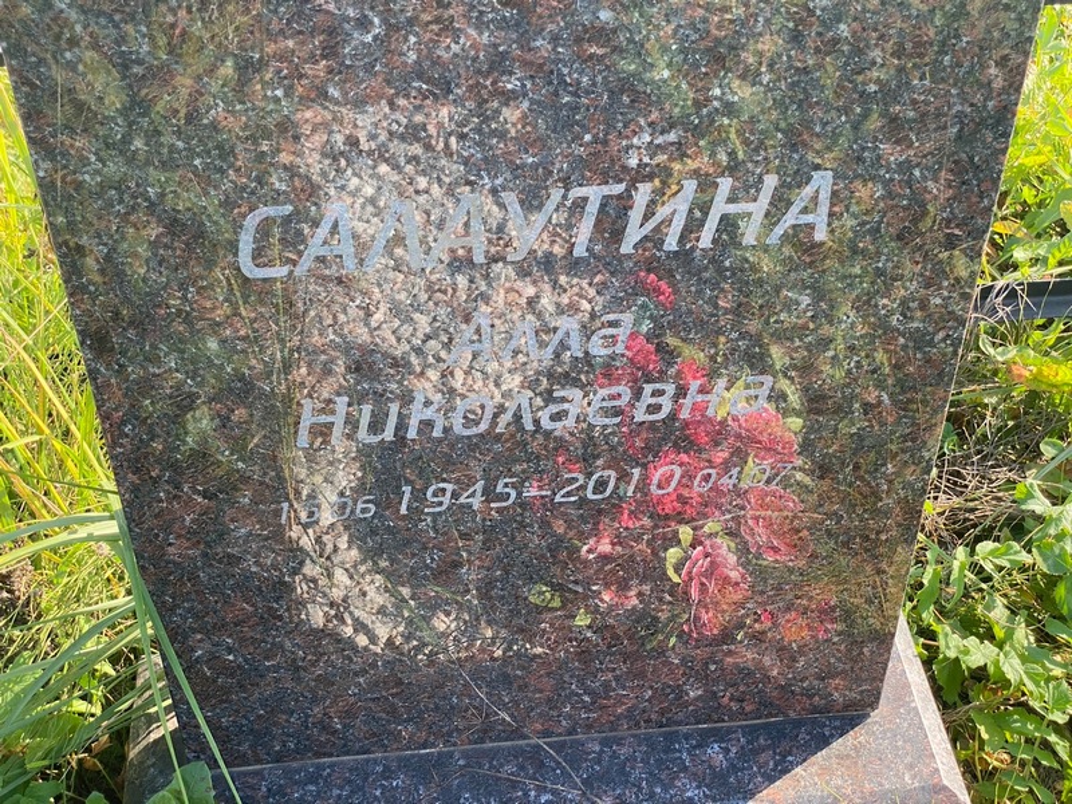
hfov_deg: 36.8
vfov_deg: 28.0
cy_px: 402
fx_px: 1610
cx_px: 536
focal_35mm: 52
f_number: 2
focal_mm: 6
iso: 20
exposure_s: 1/246
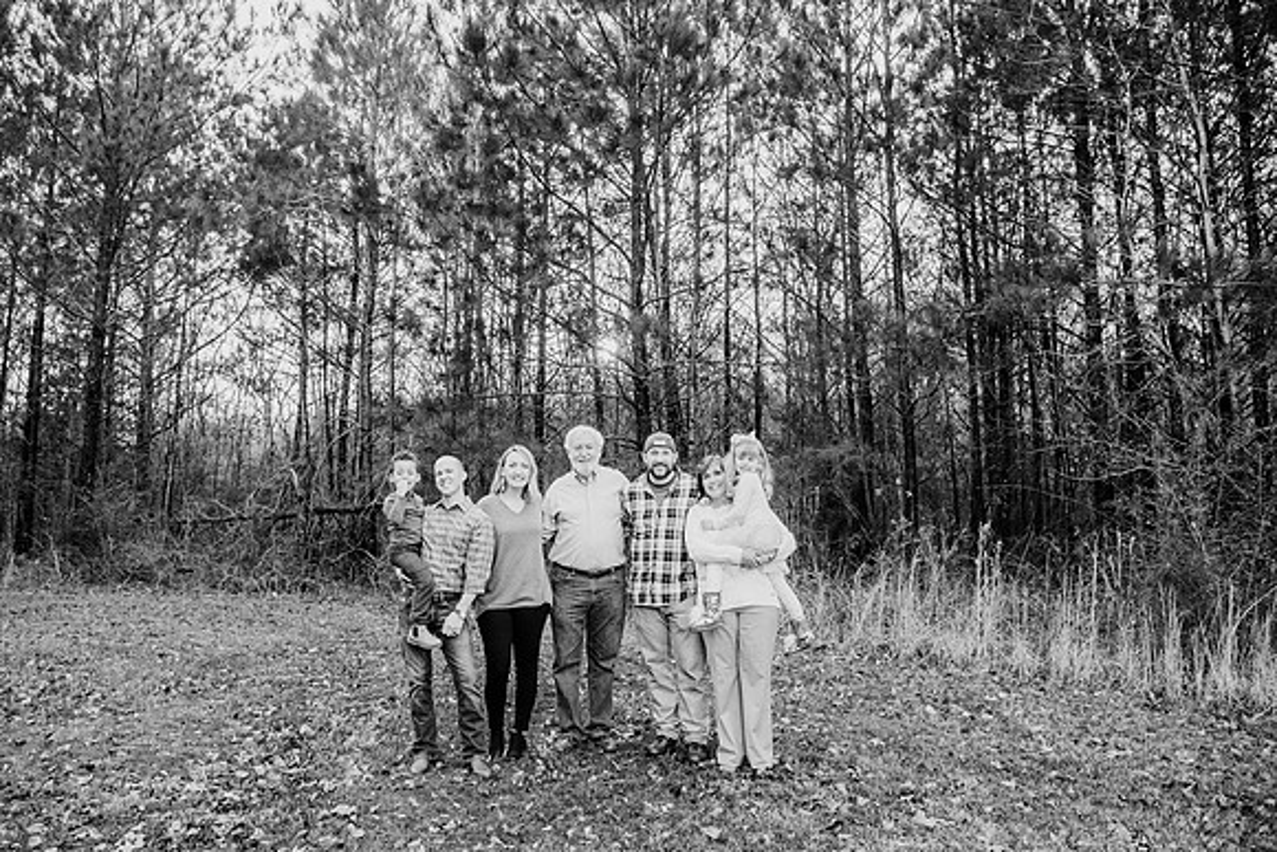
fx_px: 987
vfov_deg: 46.7
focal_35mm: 28
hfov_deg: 65.7
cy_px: 428
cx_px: 600
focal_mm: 24
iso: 800
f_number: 4
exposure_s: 1/800
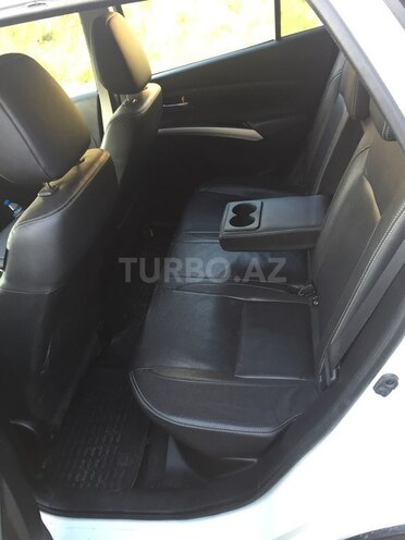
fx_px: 452
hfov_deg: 48.2
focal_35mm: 29
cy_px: 270
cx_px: 202
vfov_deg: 61.7
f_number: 2.2
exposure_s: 1/33
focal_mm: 4.15
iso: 50
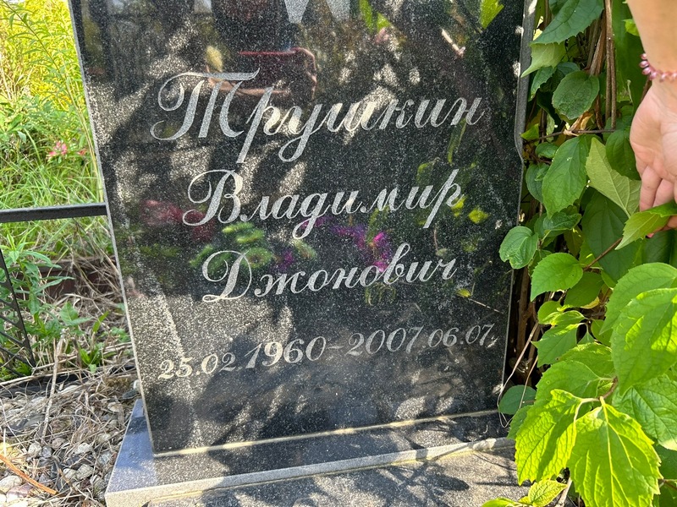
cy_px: 254
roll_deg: +1.2
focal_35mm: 26
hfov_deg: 67.3
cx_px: 338
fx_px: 508
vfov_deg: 53.1
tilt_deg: -24.1
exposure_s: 1/138
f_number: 1.5
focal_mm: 5.7
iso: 32
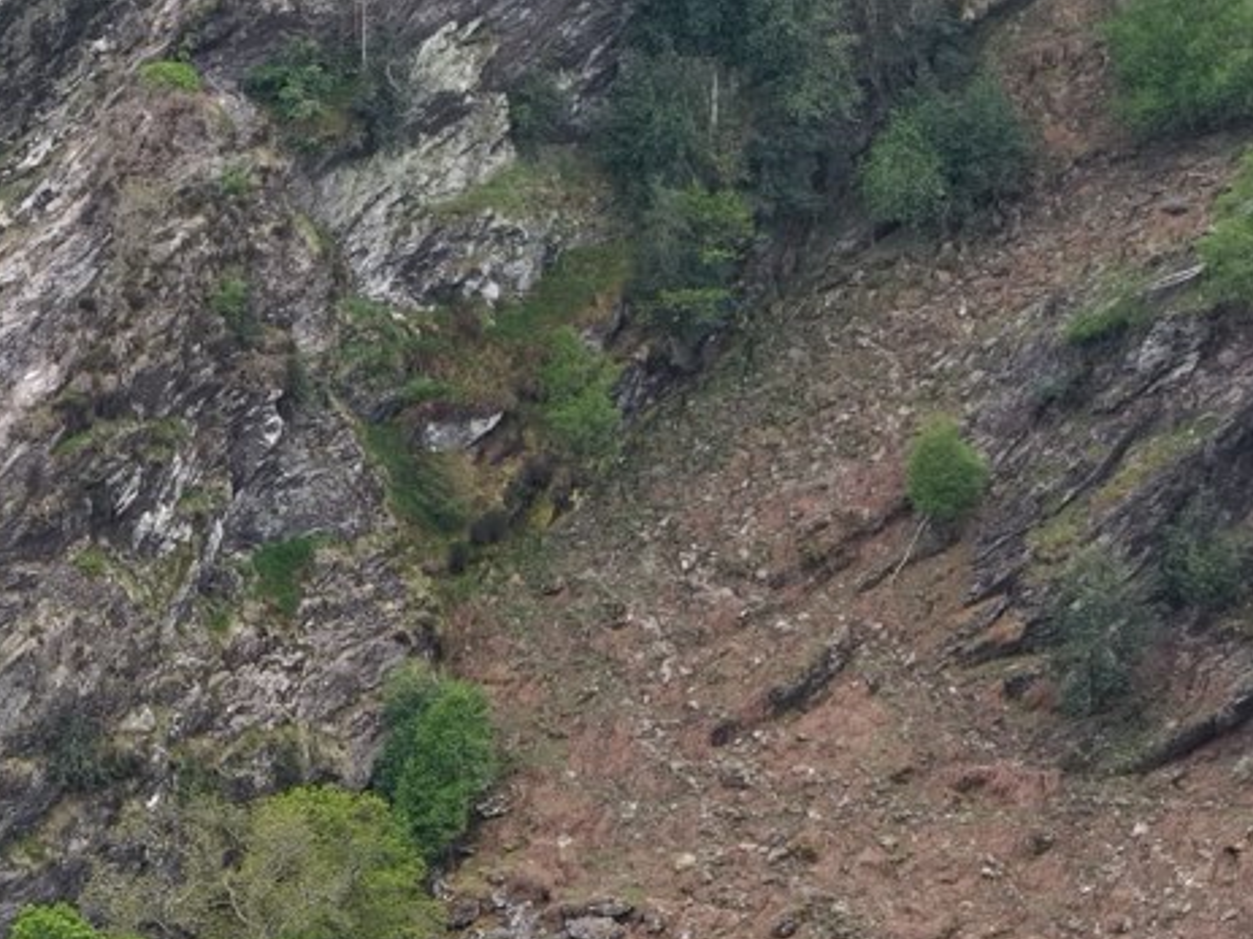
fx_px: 8215
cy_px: 1241
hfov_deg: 8.6
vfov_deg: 6.5
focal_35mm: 227
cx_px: -217
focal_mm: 19.35
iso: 100
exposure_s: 1/20
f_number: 2.8
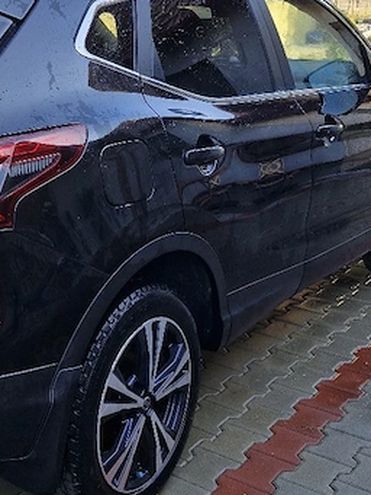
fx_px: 771
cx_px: 39
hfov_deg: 26.2
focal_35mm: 54
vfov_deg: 35.5
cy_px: 212
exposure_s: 1/204
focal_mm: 5.54
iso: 50
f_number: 1.8
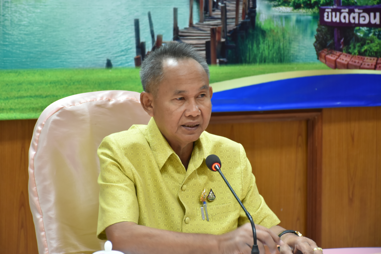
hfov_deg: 14.4
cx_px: 190
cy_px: 127
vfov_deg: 9.6
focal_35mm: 142
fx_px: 1508
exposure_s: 1/20
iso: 800
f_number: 5.3
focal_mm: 95
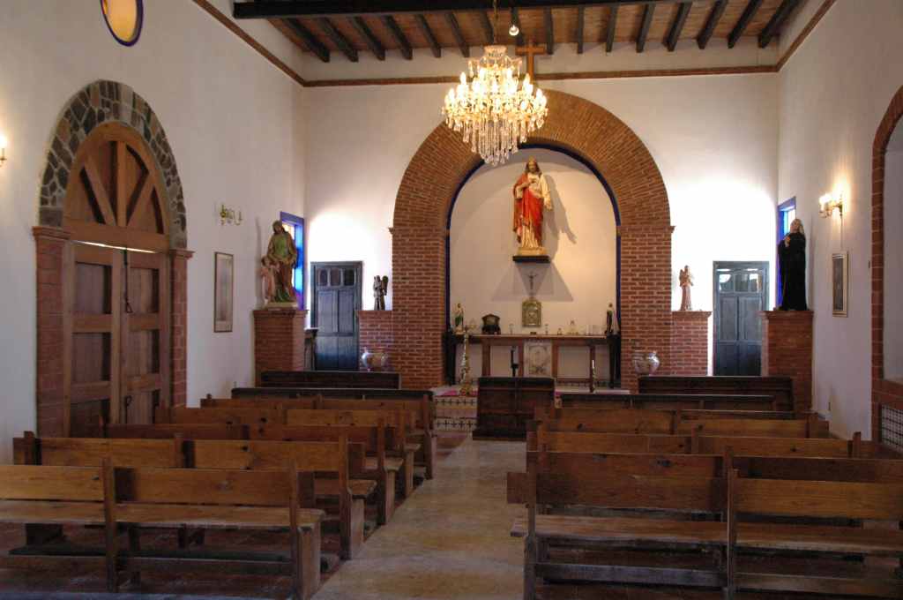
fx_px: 939
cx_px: 452
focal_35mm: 38
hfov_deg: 51.3
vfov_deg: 35.4
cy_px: 300
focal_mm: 25
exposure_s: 1/60
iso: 1600
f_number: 4
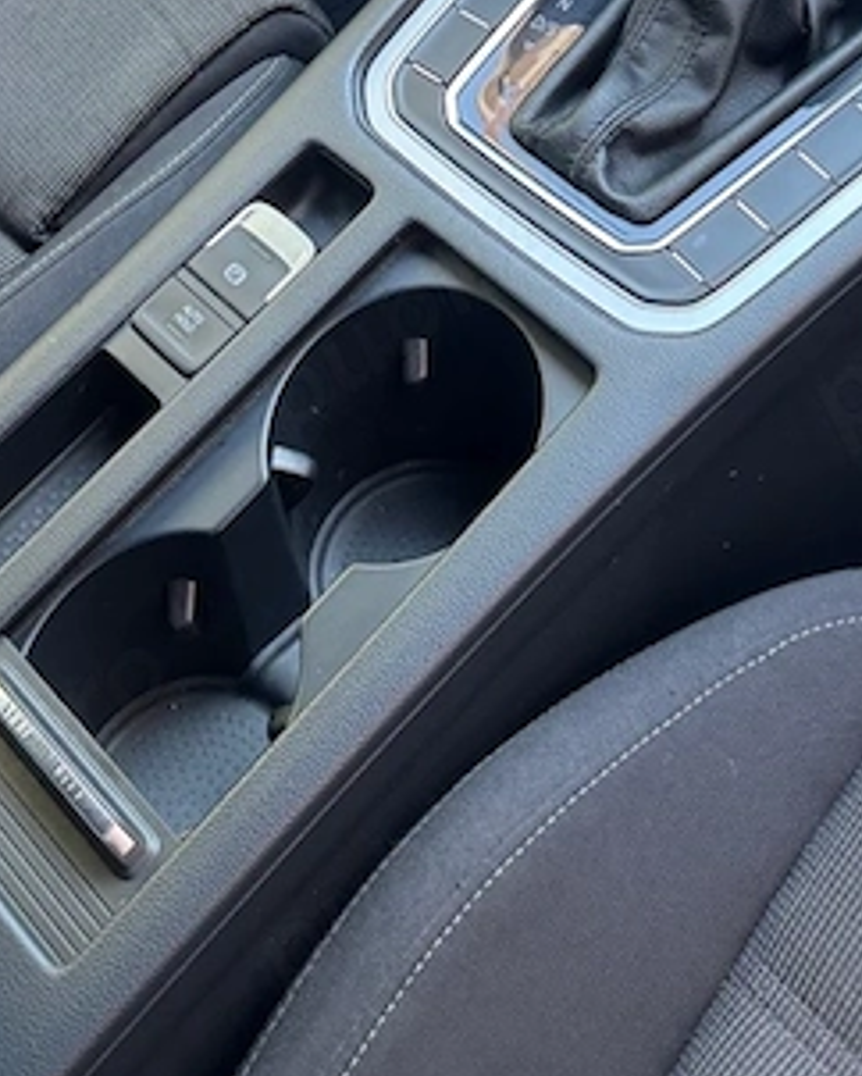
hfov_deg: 24.4
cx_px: 630
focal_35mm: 62
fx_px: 1975
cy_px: -210
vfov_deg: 27.0
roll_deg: +1.2
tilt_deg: -37.6
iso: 320
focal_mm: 6.76
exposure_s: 1/60
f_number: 1.78
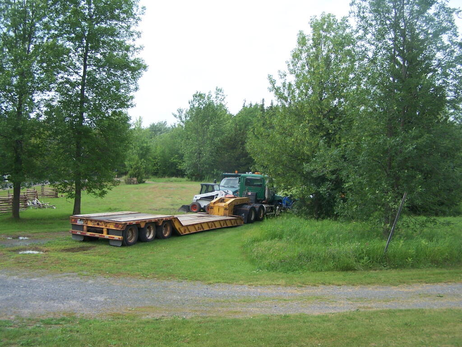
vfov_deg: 37.7
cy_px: 174
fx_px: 507
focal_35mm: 38
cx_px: 231
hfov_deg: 49.0
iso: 80
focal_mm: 6.3
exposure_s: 1/640
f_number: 2.8
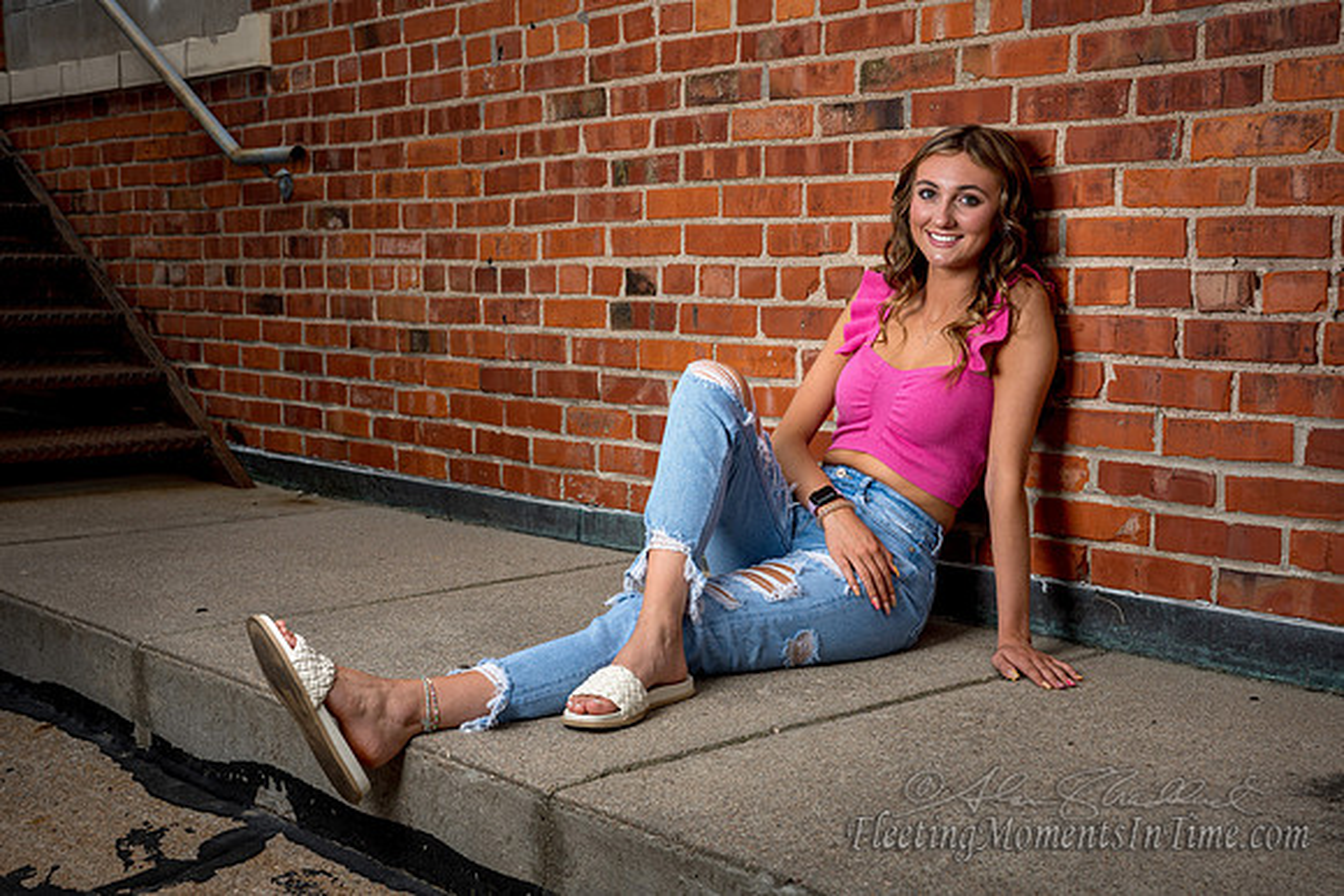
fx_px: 1680
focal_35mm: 45
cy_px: 448
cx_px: 672
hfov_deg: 43.6
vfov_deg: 29.9
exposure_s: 1/160
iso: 100
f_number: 6.3
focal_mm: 45
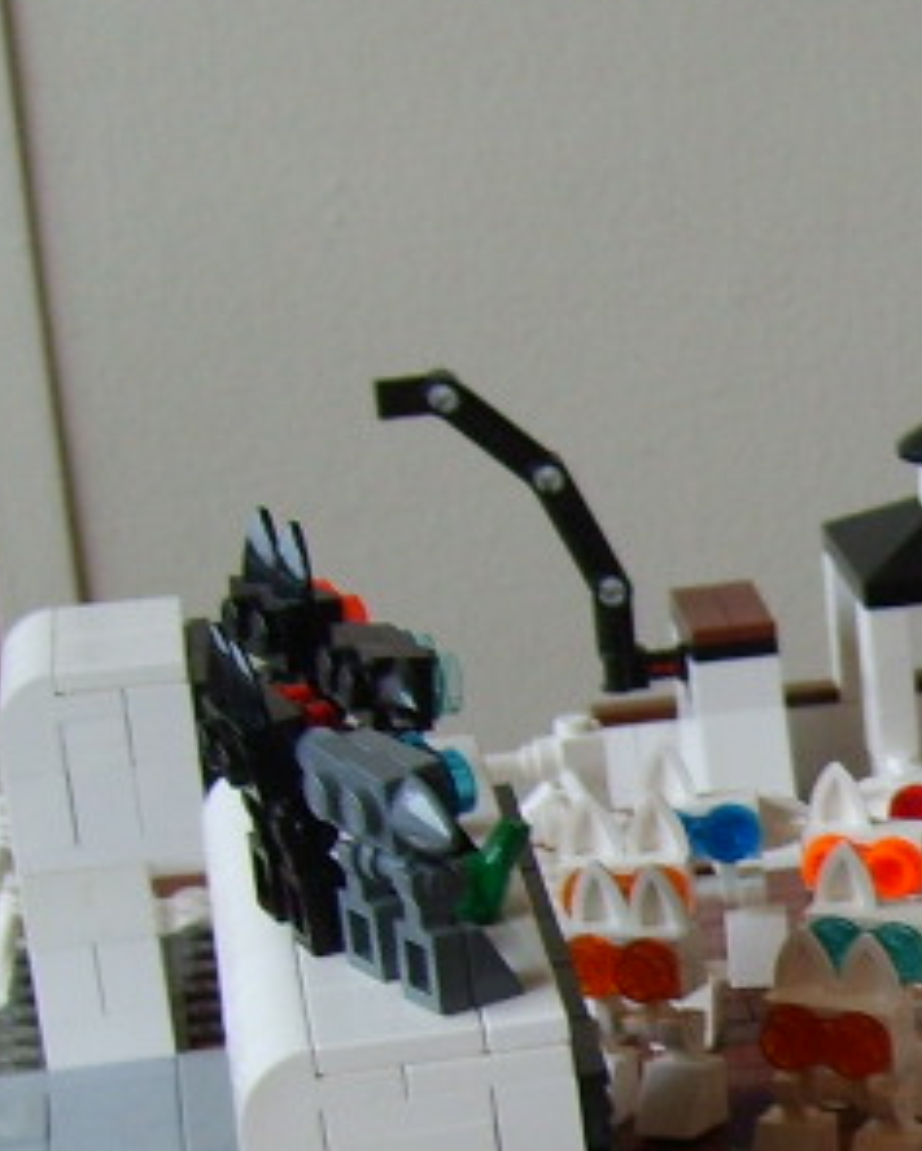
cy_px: 1217
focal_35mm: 118
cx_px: 1630
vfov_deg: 15.9
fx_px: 4023
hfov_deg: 12.1
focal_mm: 5.8
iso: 53
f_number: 2.8
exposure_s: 1/30
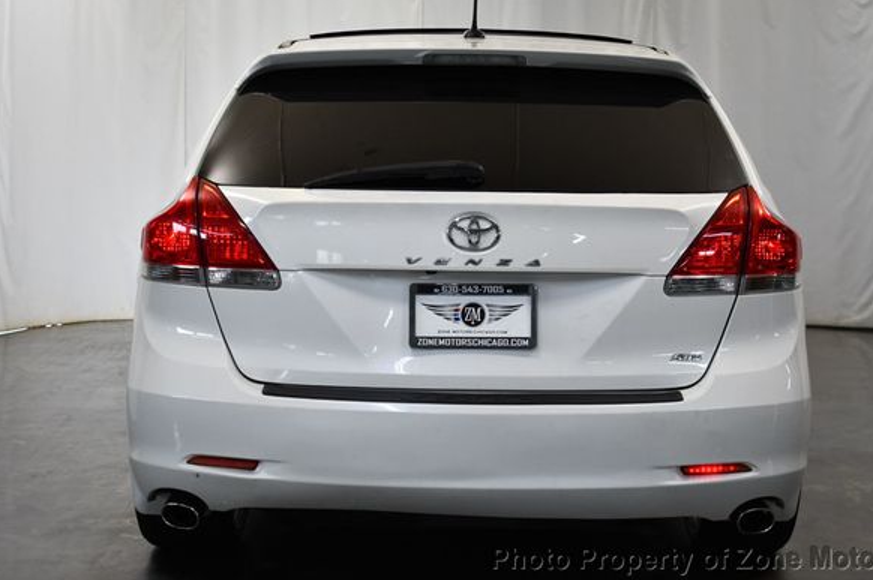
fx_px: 1599
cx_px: 472
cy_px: 267
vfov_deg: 20.6
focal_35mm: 66
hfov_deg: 30.5
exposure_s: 1/125
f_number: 5
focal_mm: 40
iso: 900
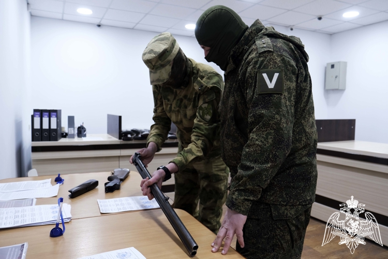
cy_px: 130
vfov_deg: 47.9
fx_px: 291
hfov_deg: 67.4
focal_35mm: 27
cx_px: 194
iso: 800
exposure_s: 1/125
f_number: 2.8
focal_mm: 18
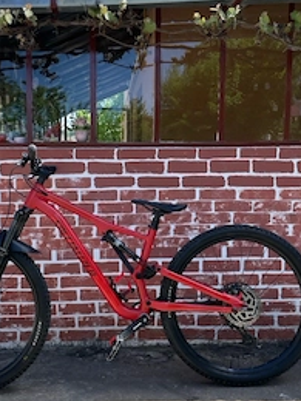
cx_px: 103
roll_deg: +0.0
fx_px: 464
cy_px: 205
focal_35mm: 40
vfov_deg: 46.8
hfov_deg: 35.6
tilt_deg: -3.8
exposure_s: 1/1335
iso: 32
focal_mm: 4.2
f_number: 1.6
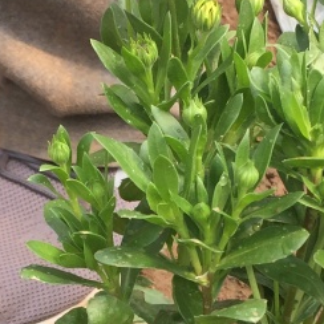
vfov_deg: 15.3
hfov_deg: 15.6
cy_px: 322
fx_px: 1186
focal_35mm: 112
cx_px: 157
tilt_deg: -46.1
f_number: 2.2
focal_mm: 4.15
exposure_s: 1/380
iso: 32
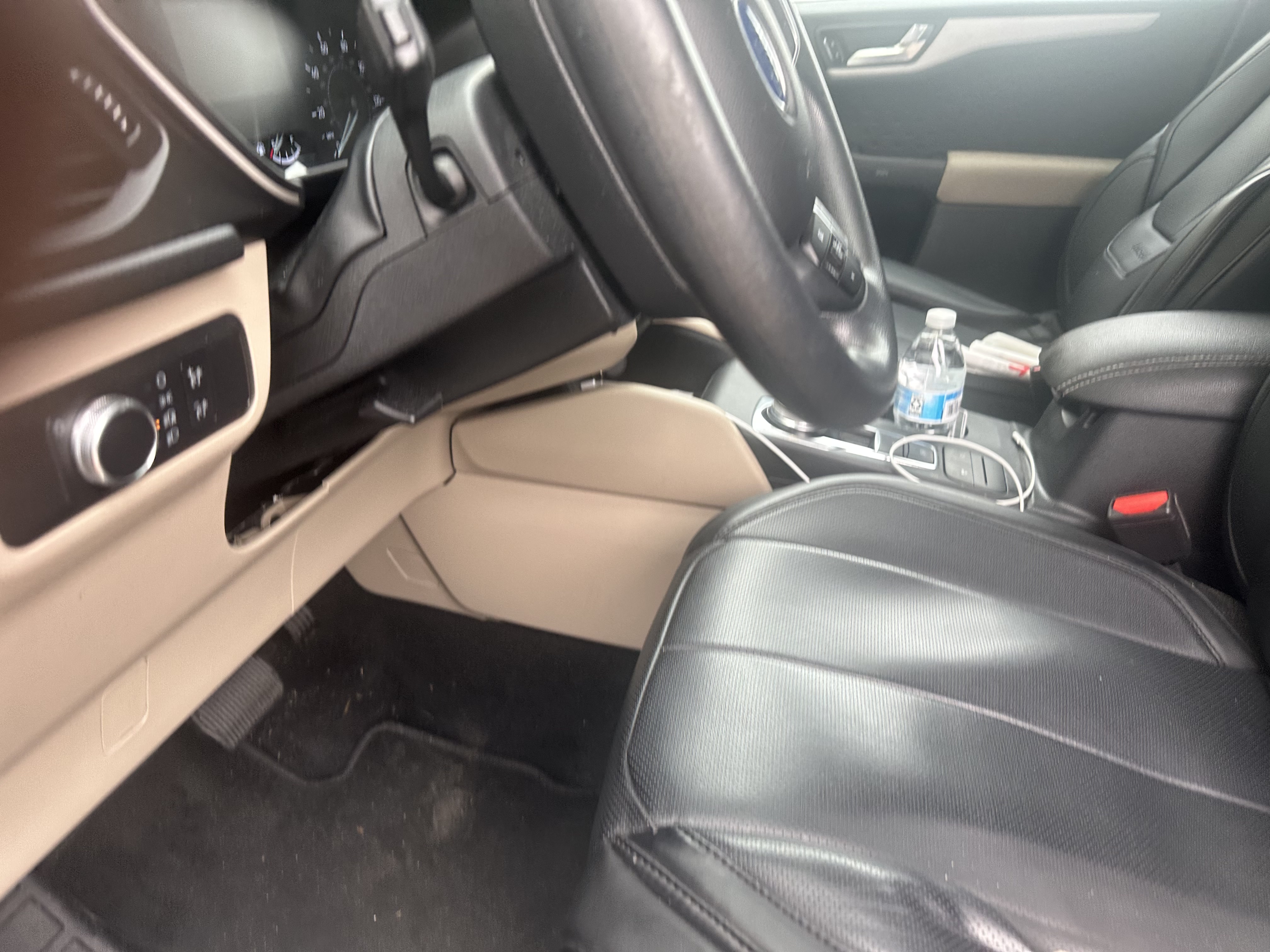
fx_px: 881
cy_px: 476
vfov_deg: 56.8
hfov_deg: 71.6
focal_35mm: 24
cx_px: 635
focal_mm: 6.86
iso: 100
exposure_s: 1/121
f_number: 1.78
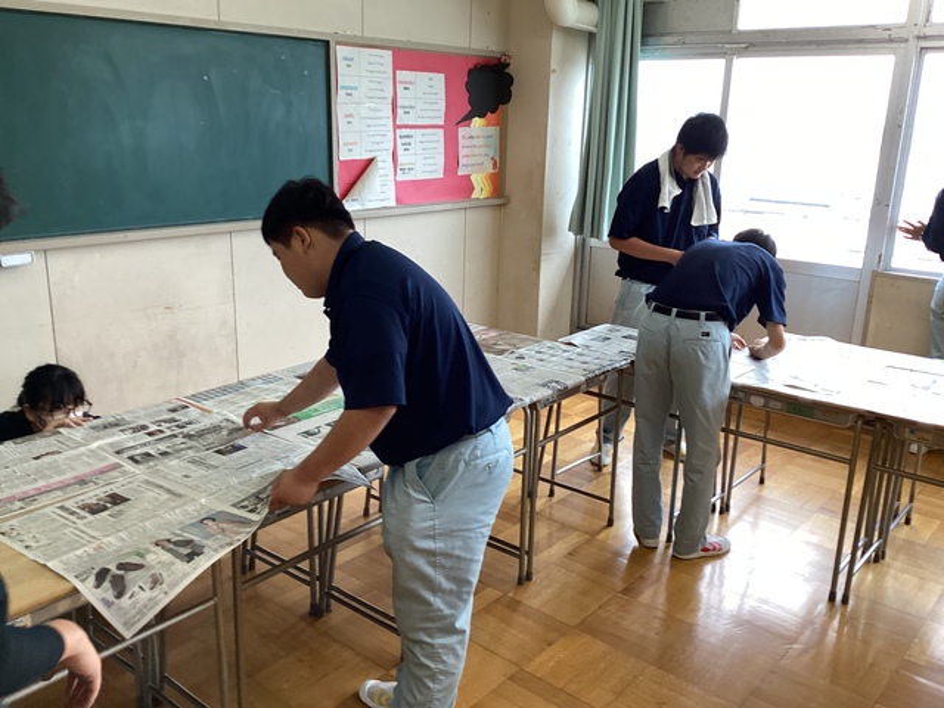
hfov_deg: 58.4
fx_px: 845
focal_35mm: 31
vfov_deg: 45.4
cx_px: 472
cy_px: 354
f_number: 2.4
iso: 80
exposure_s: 1/60
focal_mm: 3.3
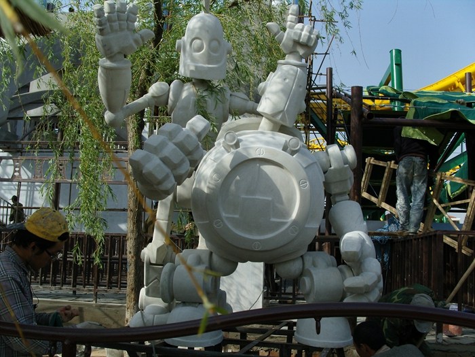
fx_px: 521
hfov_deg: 49.0
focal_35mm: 38
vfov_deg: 37.7
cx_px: 238
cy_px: 178
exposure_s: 1/1000
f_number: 3.7
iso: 80
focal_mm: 7.8
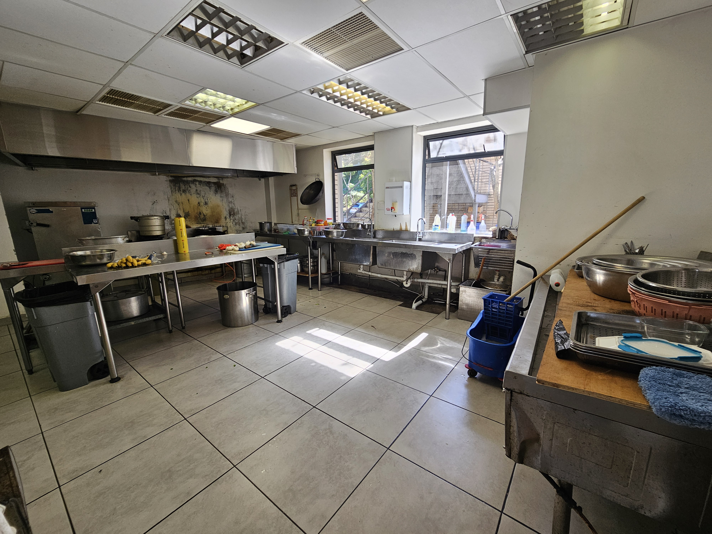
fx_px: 267
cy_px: 267
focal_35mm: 13
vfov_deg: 89.9
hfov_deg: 106.2
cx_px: 356
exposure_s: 1/100
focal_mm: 2.2
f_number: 2.2
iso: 64
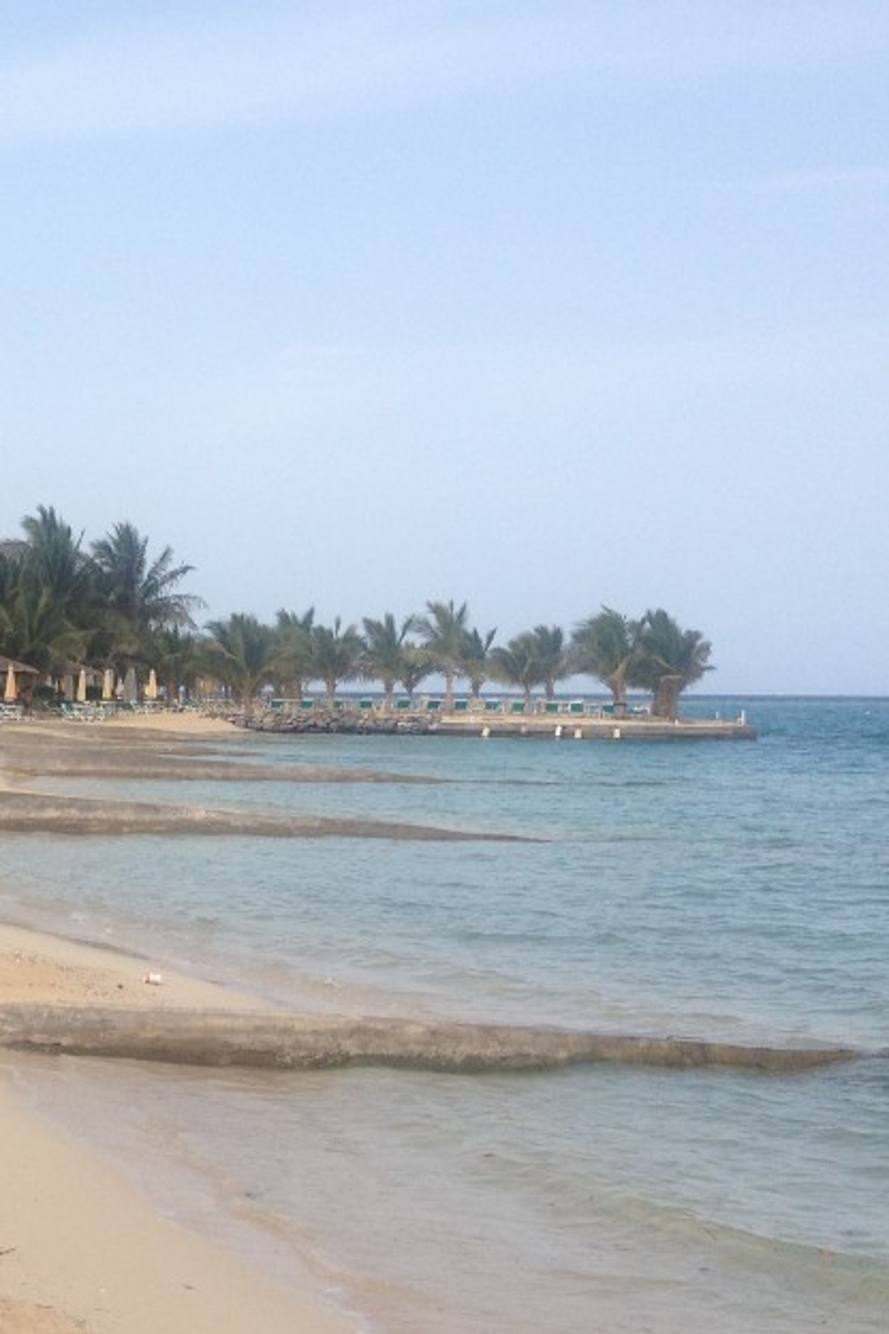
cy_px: 594
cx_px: -171
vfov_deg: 28.8
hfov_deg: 18.5
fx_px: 2593
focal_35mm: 70
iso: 50
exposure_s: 1/1453
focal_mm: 4.28
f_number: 2.4
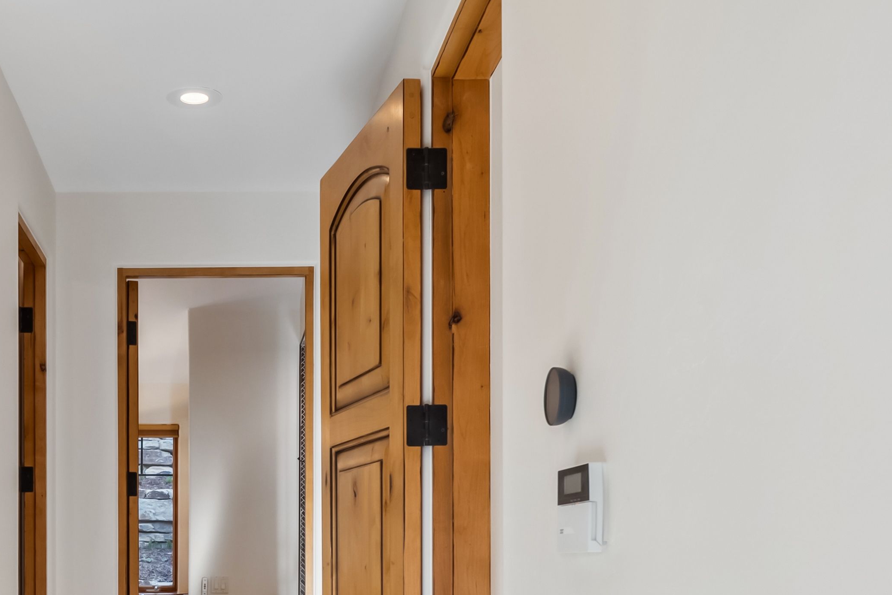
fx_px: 1215
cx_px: 204
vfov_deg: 26.4
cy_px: 565
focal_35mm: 49
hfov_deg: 39.1
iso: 800
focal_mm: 24
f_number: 8
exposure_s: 1/50
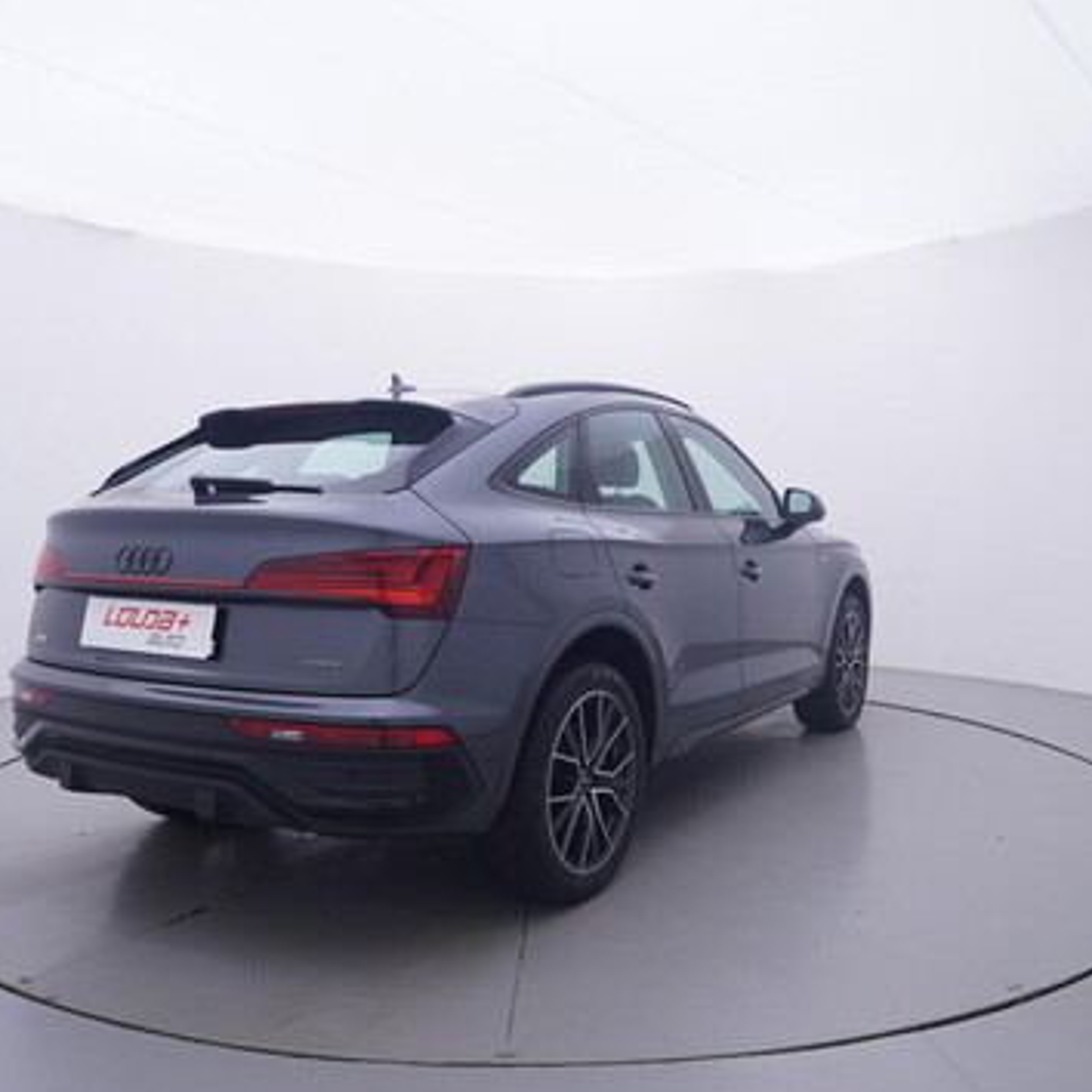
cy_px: 563
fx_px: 1059
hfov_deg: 54.5
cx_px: 572
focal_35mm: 30
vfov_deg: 54.6
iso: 200
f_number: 5
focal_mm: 15
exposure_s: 1/80
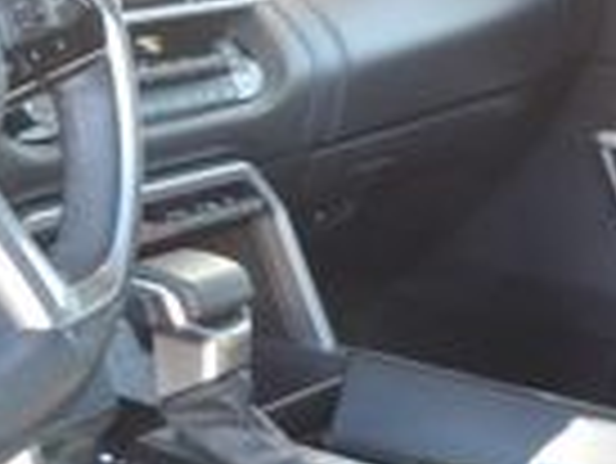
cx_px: -193
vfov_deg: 13.1
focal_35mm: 112
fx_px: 1995
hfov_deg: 16.5
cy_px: 410
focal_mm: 4.3
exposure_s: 1/30
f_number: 3
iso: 250
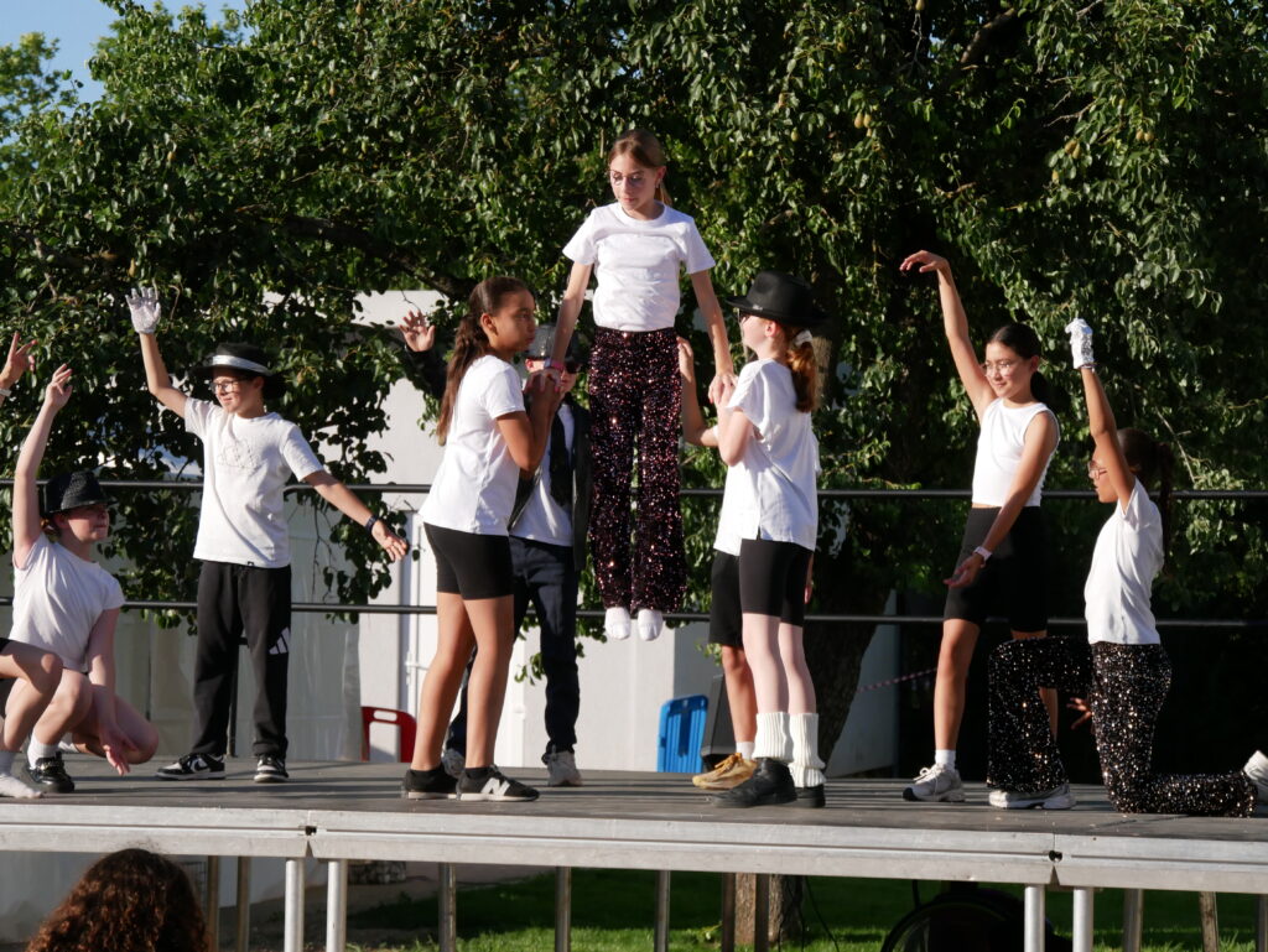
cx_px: 634
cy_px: 476
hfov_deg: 17.9
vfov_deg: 13.5
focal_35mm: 110
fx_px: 4031
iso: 800
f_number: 5.1
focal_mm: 55
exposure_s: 1/3200
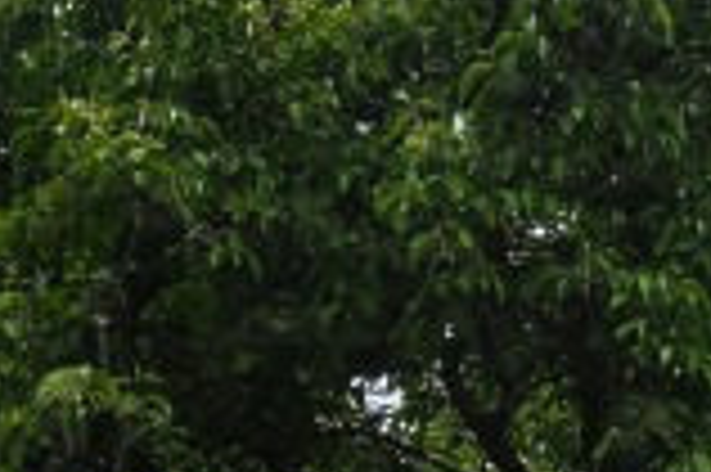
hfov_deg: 8.7
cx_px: 603
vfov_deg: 5.5
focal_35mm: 236
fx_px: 4656
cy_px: 1326
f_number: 11
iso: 400
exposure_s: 1/640
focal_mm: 31
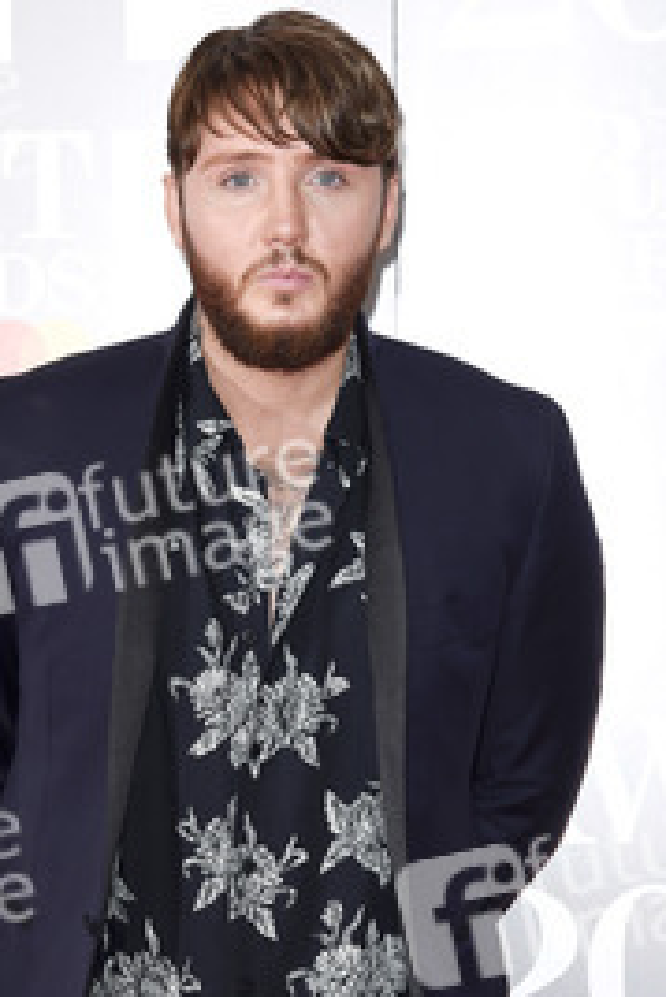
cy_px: 714
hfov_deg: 8.4
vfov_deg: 12.5
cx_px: 251
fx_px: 4545
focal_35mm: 164
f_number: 6.3
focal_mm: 110
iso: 400
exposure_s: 1/250
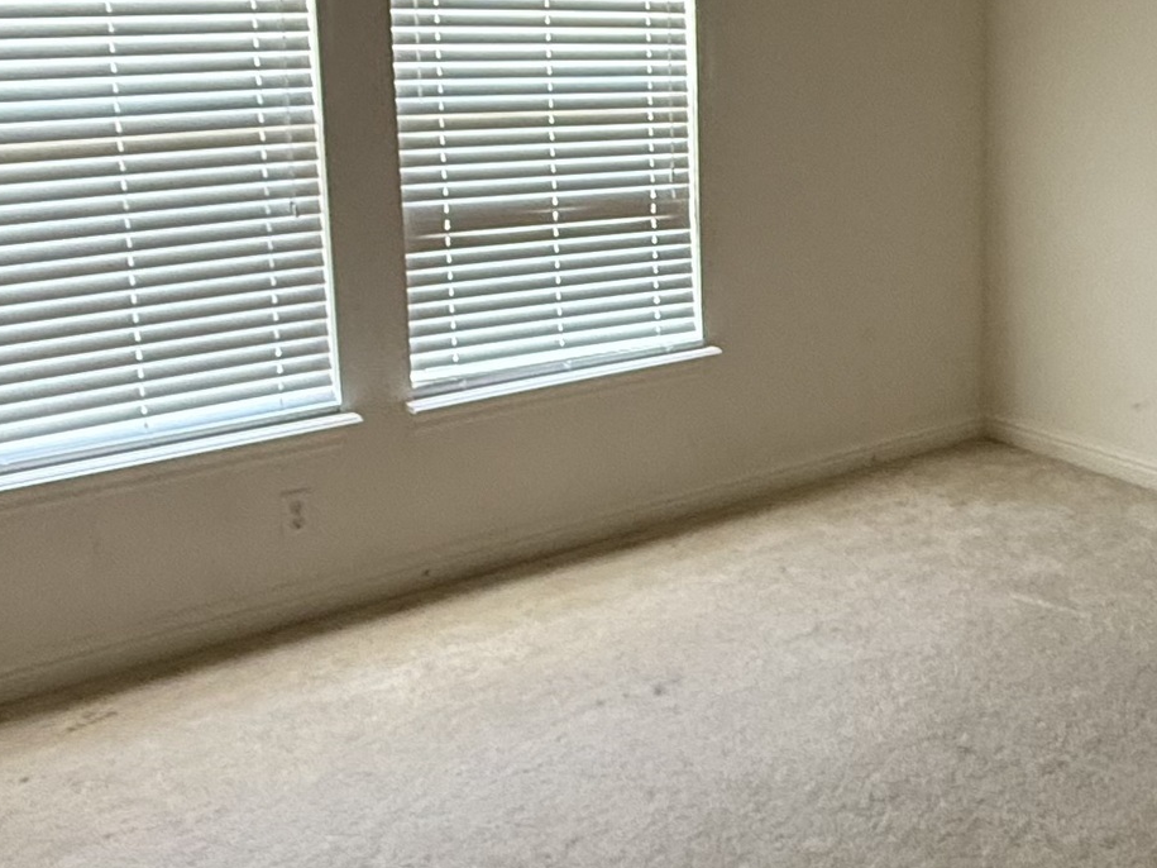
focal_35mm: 47
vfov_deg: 30.4
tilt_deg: -8.6
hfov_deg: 39.0
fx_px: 1571
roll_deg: +0.2
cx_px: 914
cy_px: 235
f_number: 2.2
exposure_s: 1/78
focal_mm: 2.22
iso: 320
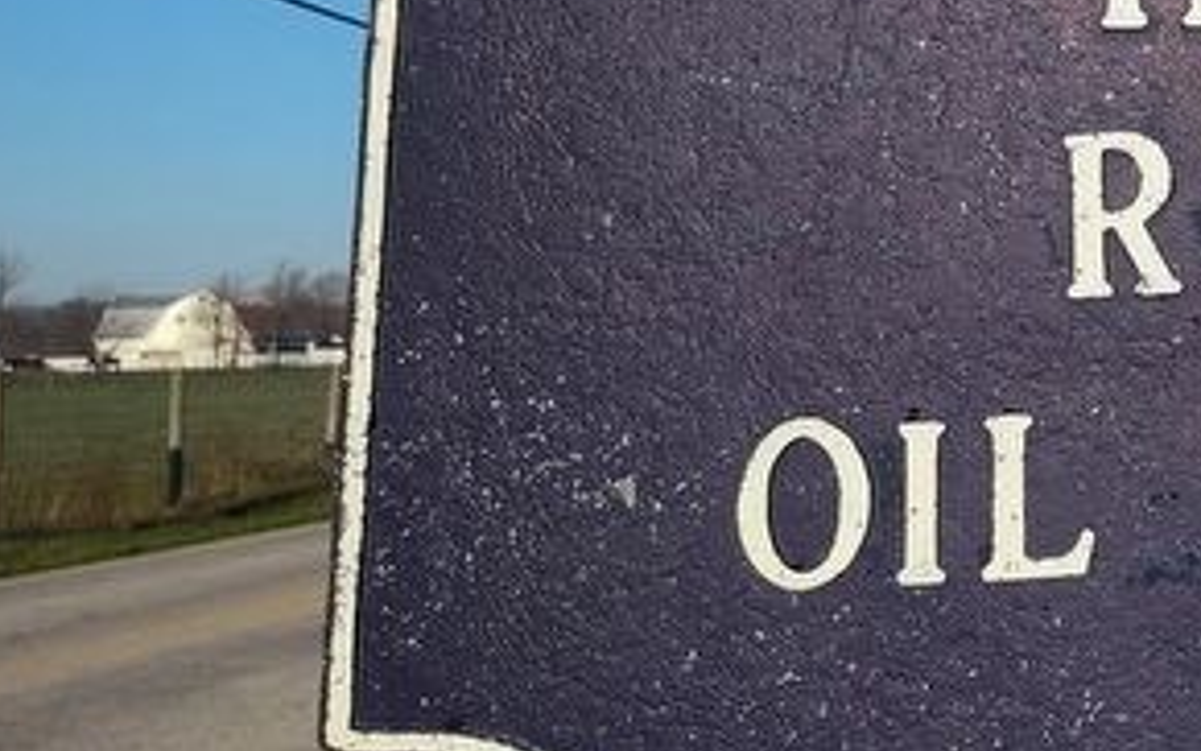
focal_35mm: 67
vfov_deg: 18.9
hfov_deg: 26.3
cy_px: -17
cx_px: 1535
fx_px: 2193
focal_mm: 5.56
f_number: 1.8
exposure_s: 1/2723
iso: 100
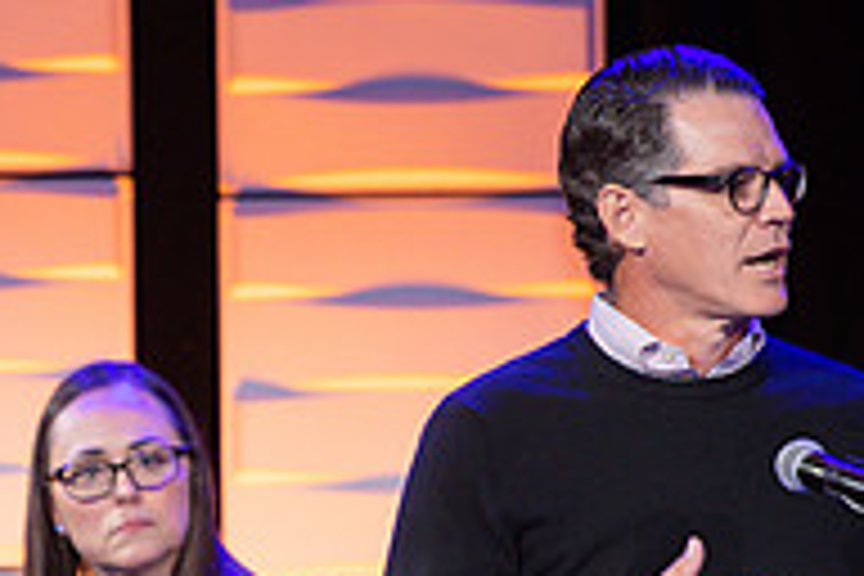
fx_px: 14831
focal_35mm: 618
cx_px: 81
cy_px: 501
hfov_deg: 3.3
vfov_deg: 2.2
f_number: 3.2
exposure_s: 1/250
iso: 500
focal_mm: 200
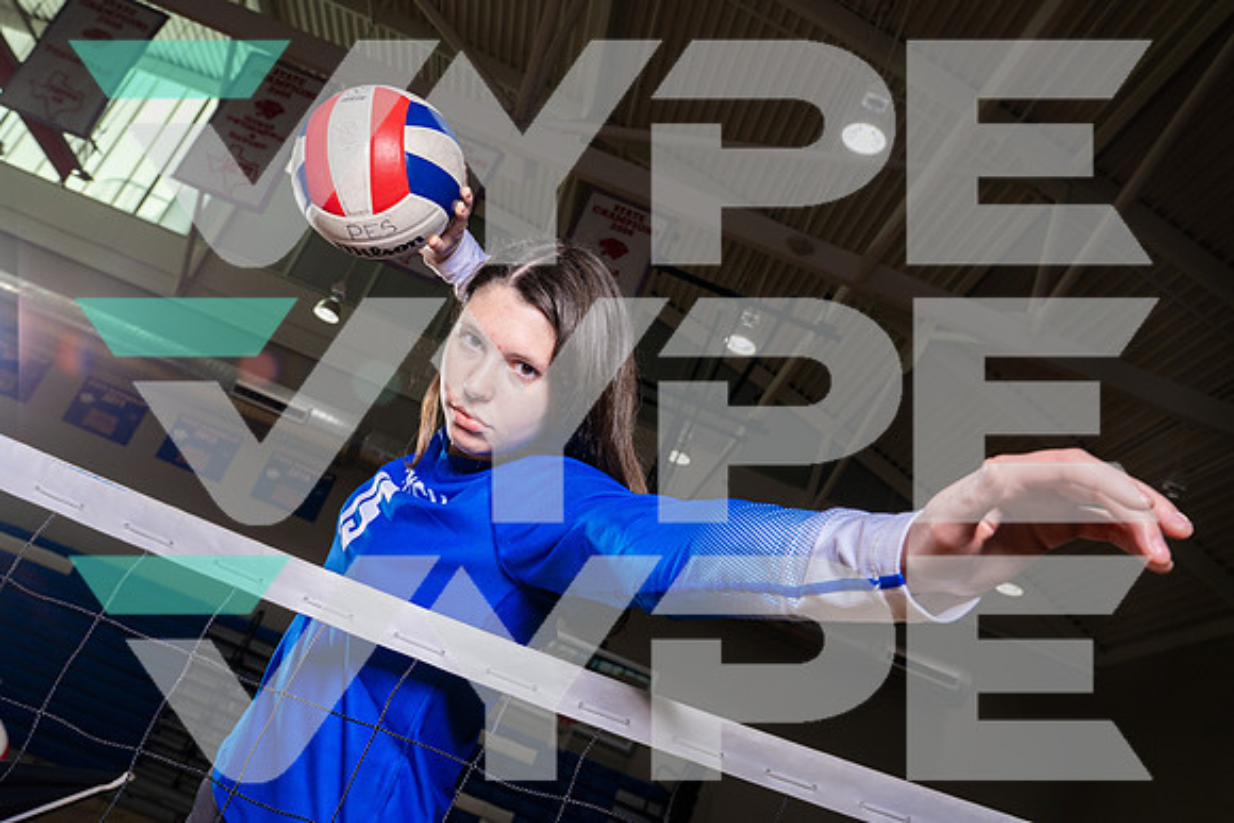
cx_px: 617
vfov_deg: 41.1
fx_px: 1097
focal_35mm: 32
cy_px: 412
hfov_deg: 58.7
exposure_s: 1/250
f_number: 8
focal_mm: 32
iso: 400
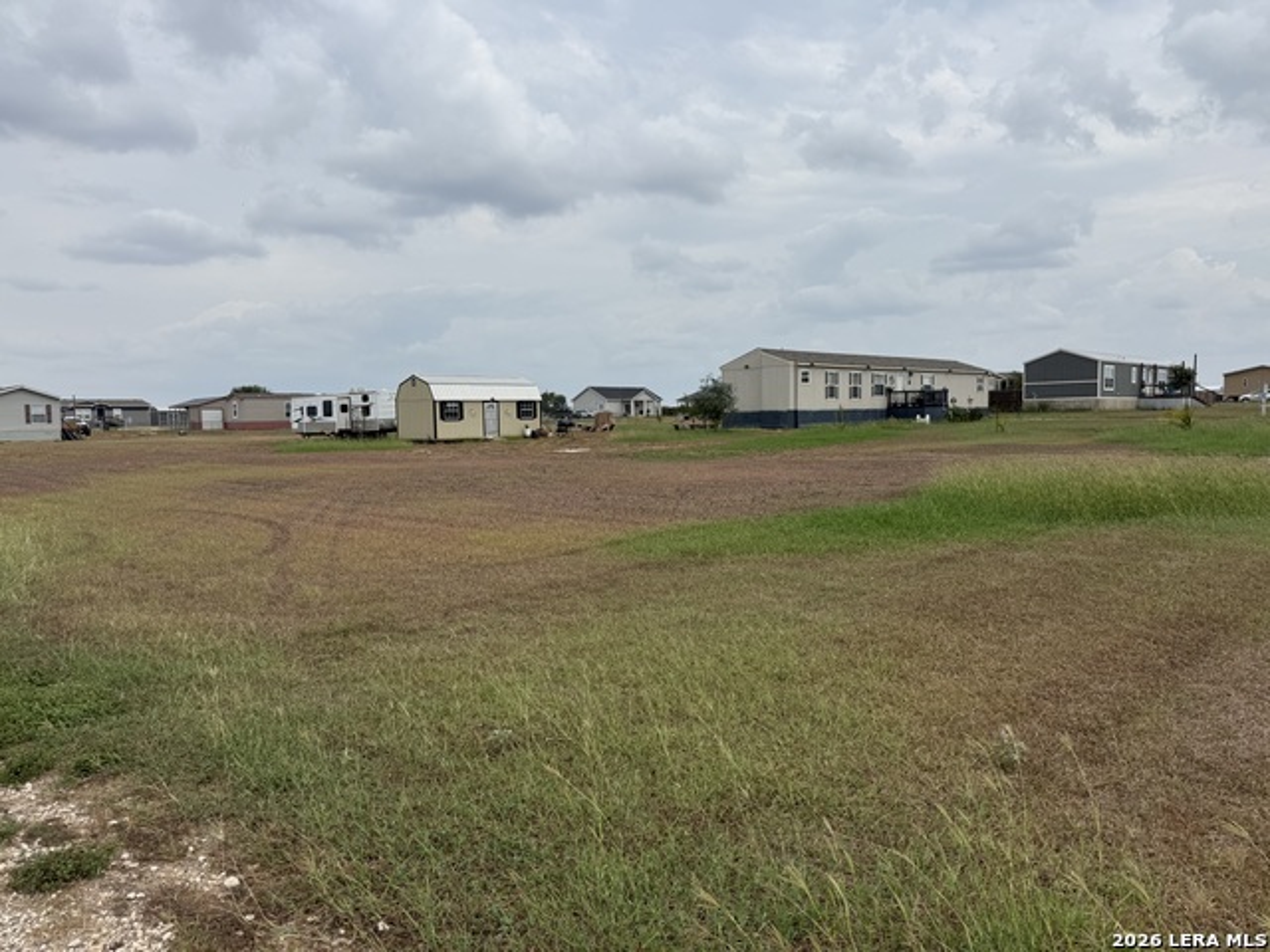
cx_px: 635
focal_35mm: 24
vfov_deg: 56.8
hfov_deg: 71.6
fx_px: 881
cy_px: 476
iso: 80
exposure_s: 1/6173
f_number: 1.78
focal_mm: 6.76
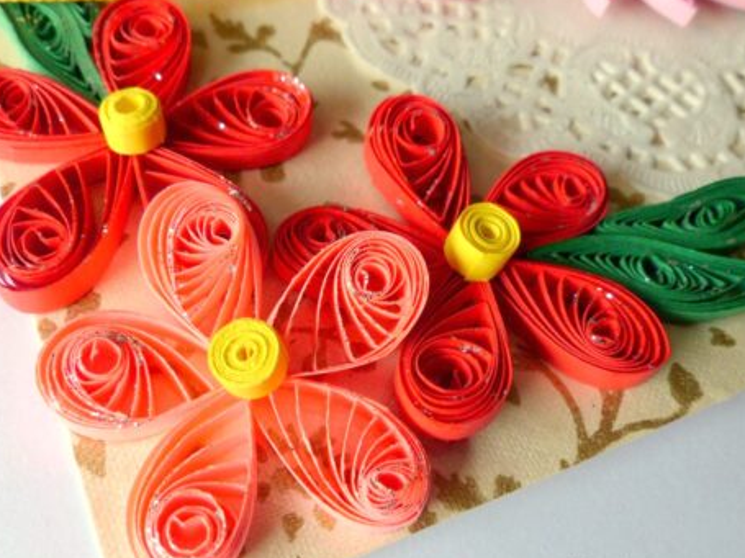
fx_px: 710
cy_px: 319
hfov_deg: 55.3
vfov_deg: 42.8
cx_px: 337
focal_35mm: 33
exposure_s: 1/200
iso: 100
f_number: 2.8
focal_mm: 4.5
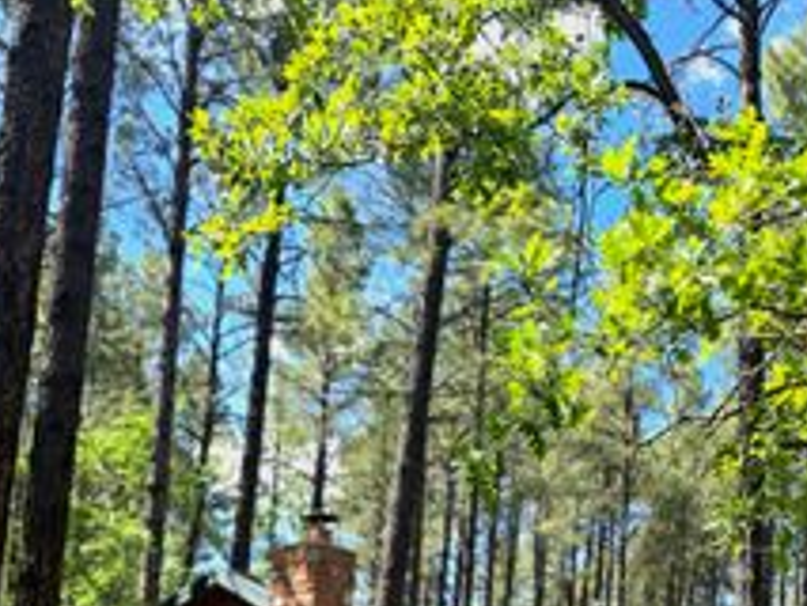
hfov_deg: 35.2
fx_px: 1260
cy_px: 699
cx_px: 527
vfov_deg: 24.8
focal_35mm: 54
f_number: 1.7
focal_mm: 6.3
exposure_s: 1/196
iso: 12
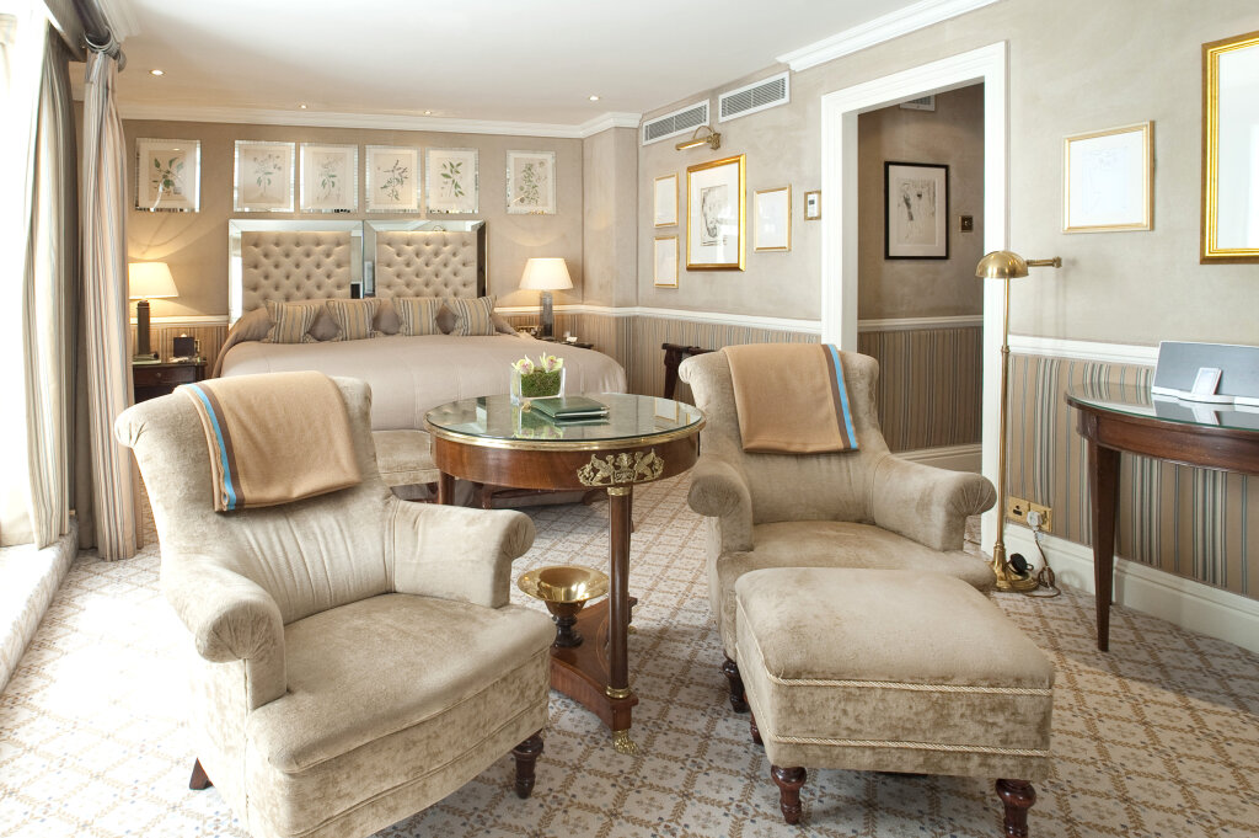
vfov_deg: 81.1
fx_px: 489
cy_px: 419
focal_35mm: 14
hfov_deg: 104.3
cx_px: 630
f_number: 6.3
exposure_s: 1/20
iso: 400
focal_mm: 14
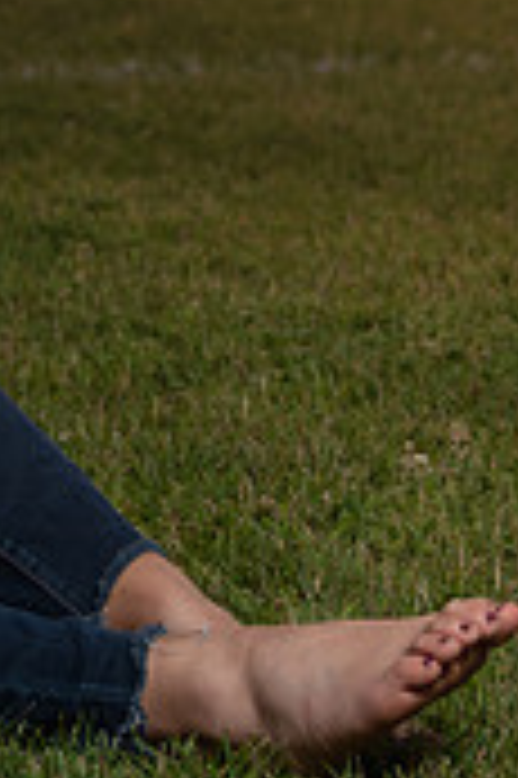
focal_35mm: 194
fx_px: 4195
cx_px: -317
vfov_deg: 10.5
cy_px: 11
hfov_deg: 6.9
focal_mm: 35
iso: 100
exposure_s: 1/100
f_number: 2.8
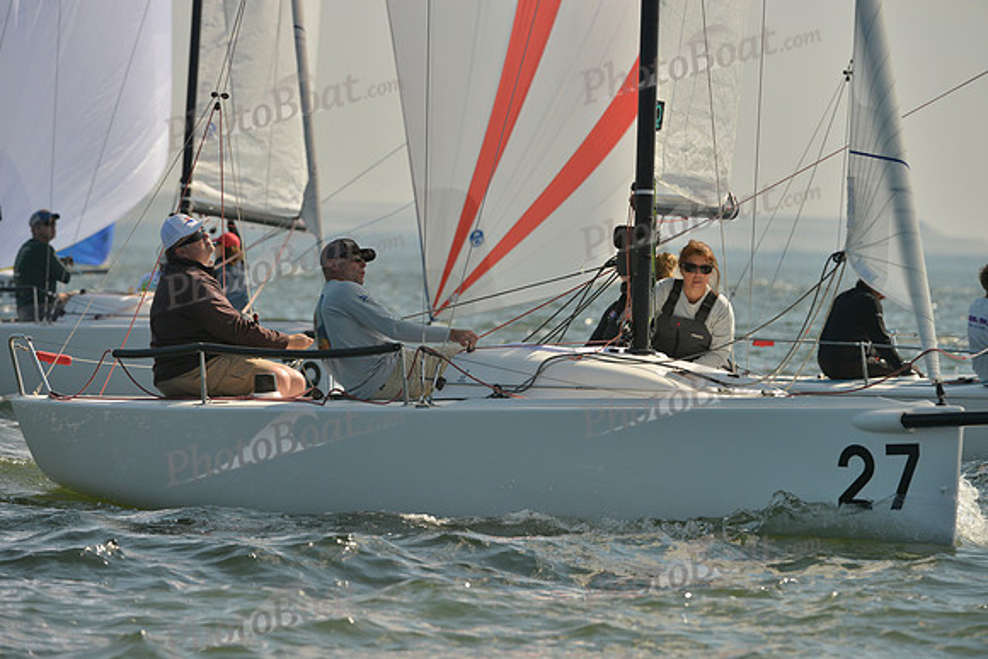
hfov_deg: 6.9
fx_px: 8235
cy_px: 330
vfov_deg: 4.6
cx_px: 494
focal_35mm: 300
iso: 280
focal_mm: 300
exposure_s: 1/1600
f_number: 7.1
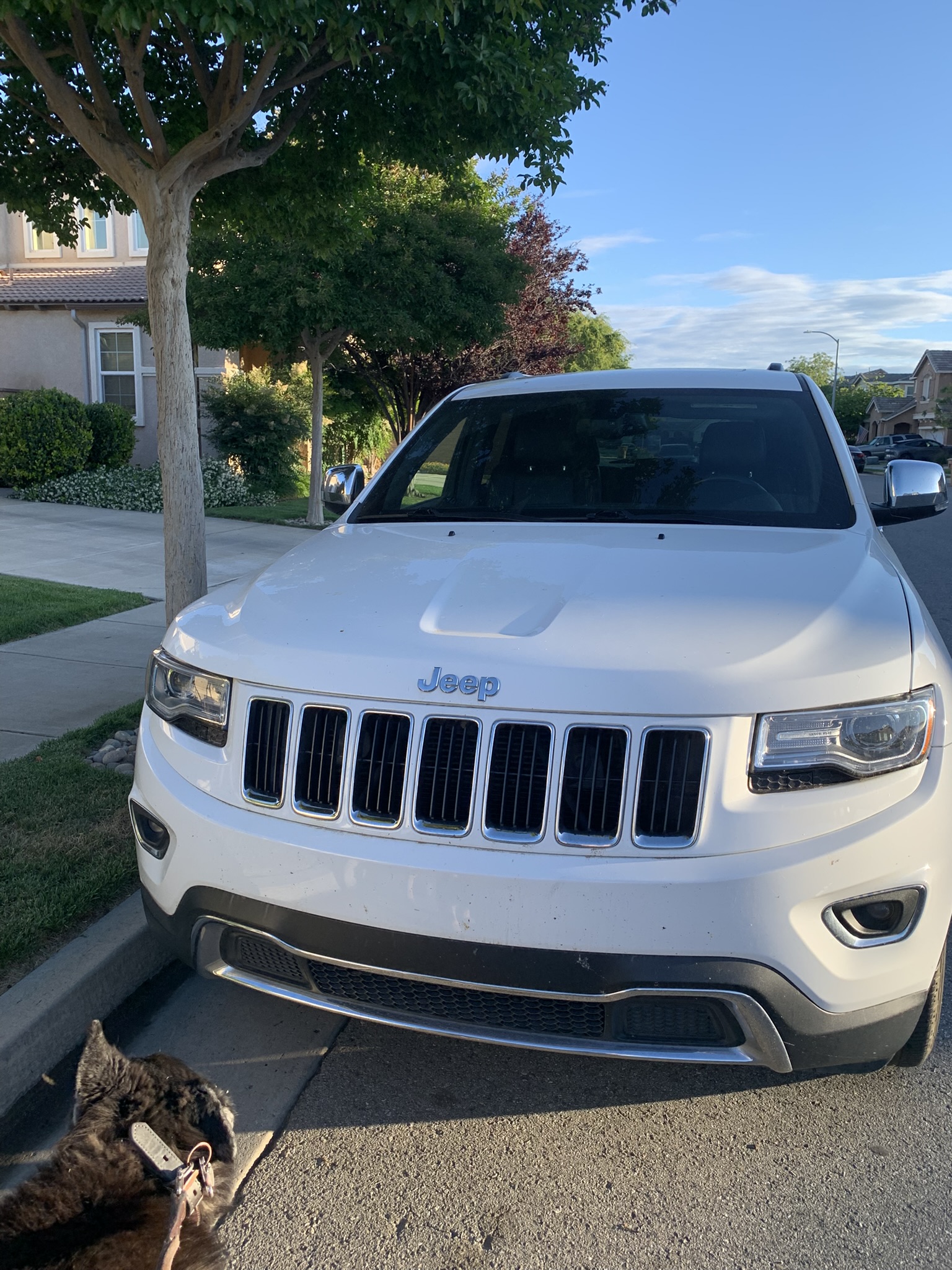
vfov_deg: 67.3
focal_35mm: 26
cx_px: 476
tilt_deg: -12.4
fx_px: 953
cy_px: 635
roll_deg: -1.8
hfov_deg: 53.1
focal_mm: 4.25
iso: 25
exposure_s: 1/669
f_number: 1.8
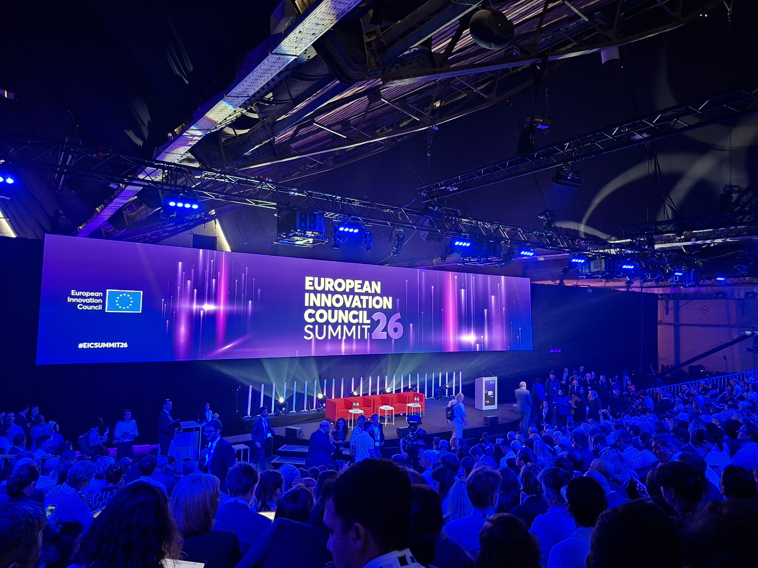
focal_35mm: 23
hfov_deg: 73.9
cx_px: 379
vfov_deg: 58.9
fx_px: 504
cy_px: 284
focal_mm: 5.54
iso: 500
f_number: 1.8
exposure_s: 1/25
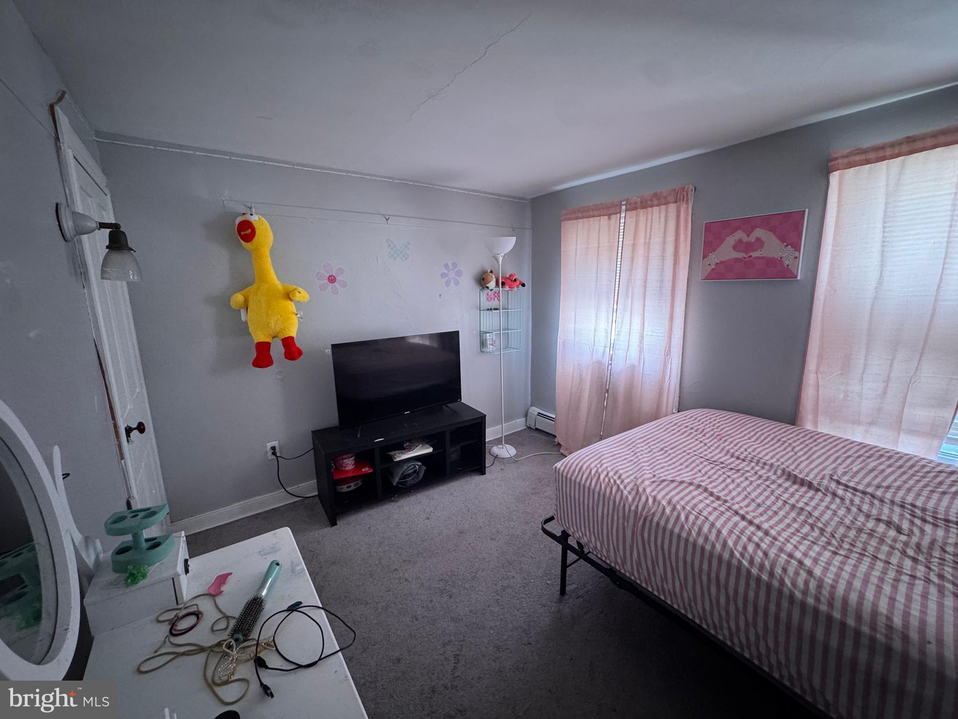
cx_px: 479
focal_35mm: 14
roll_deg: +0.1
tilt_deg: -11.8
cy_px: 360
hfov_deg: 102.1
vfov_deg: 85.7
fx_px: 387
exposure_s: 1/61
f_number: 2.2
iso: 320
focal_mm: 2.22
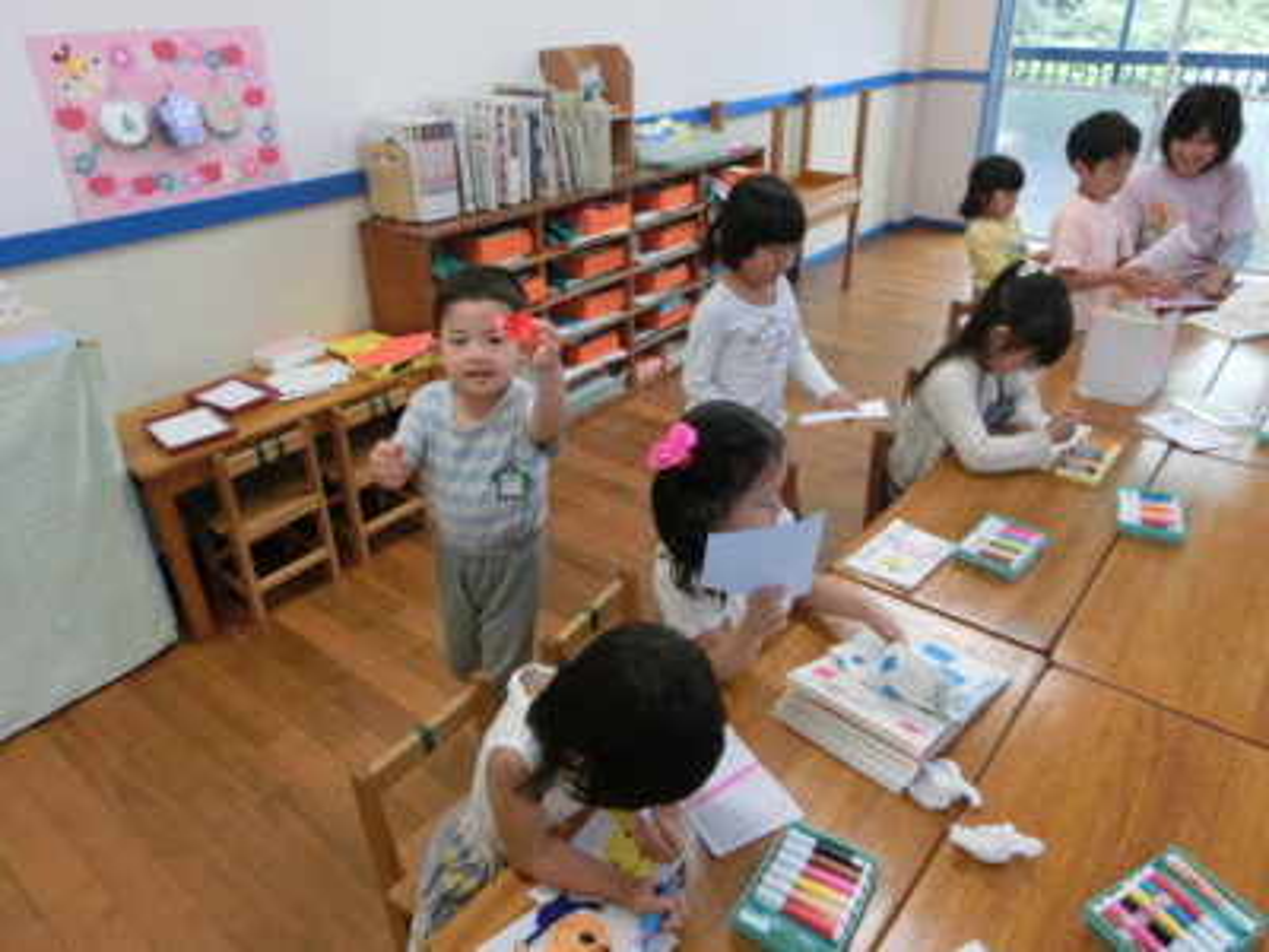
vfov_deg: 56.8
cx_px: 634
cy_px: 476
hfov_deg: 71.6
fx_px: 880
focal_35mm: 24
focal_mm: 4.24
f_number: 3
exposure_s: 1/125
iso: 400
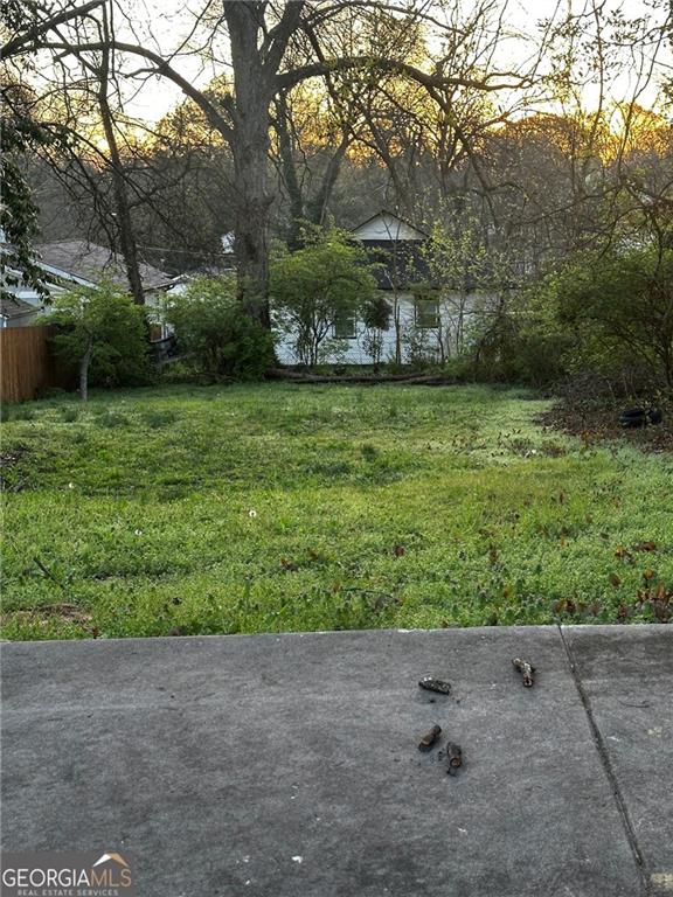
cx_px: 336
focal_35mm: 48
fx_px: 1244
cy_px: 448
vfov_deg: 39.7
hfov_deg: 30.3
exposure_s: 1/108
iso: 80
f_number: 1.78
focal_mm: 6.86
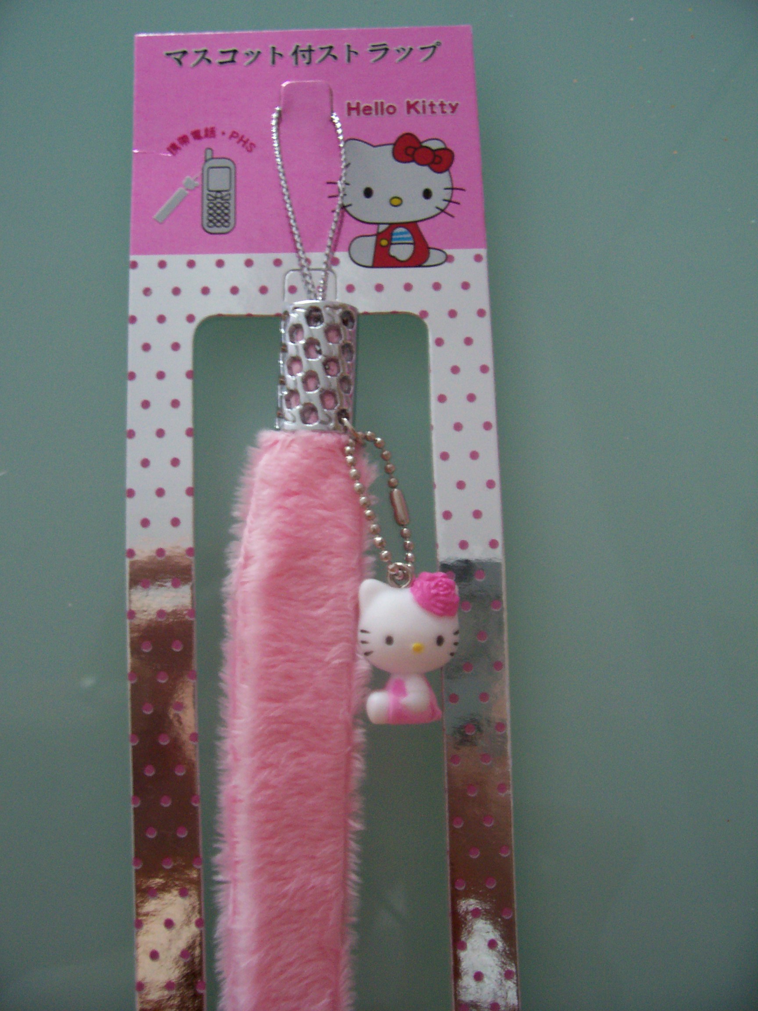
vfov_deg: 54.0
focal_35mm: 34
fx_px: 993
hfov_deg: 41.8
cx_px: 379
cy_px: 506
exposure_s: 1/8
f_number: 2.7
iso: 160
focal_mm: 5.6
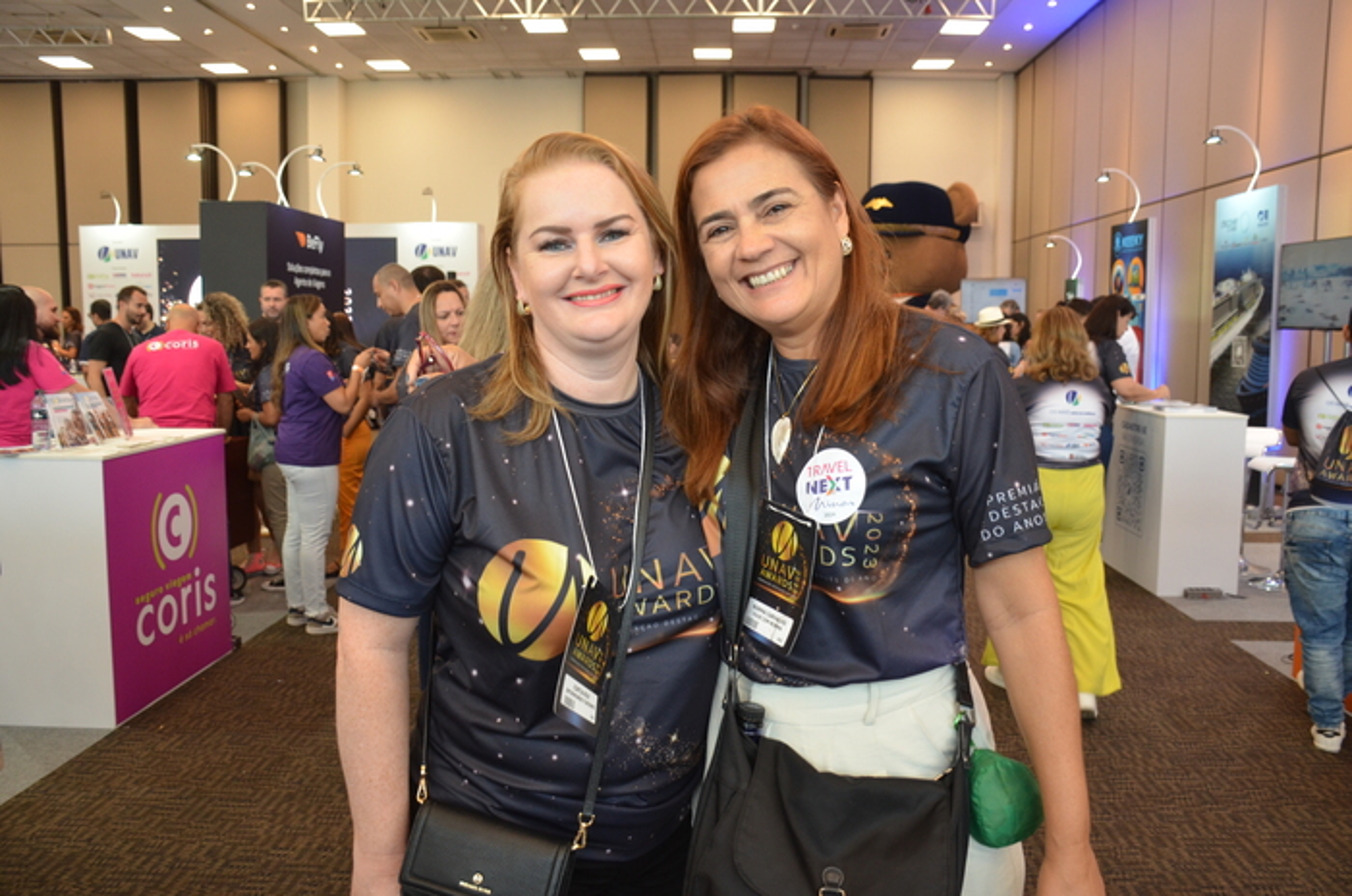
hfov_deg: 62.0
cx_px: 676
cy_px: 448
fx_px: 1125
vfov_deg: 43.4
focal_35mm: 30
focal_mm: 20
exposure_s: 1/60
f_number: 4
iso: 640
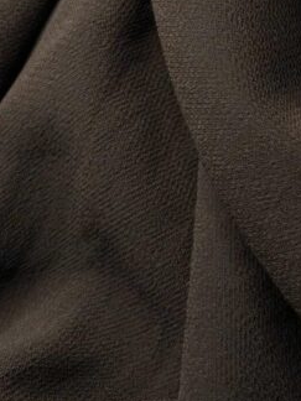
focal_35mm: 178
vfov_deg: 10.9
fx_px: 2064
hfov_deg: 8.3
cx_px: 369
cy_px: -58
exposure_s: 1/60
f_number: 1.78
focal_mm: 6.86
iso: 125
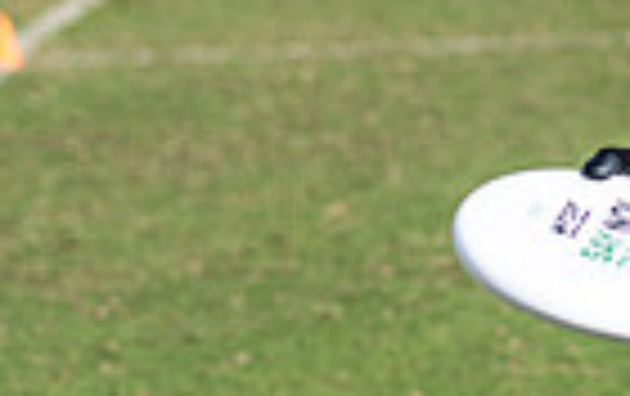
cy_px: -4
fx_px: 5589
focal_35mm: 325
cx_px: 836
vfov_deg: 4.1
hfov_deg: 6.4
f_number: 3.2
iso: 64
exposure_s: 1/1600
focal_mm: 70
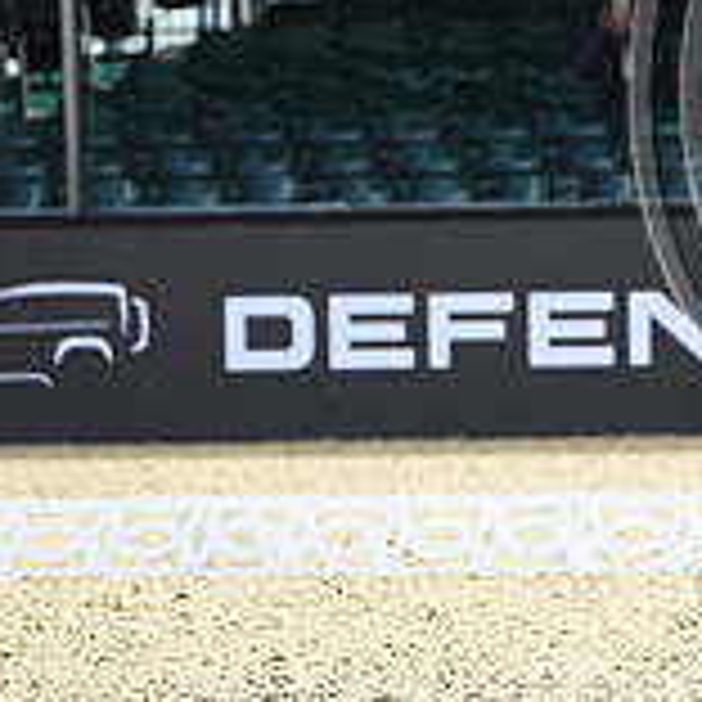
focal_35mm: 630
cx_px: 1044
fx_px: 14455
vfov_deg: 2.8
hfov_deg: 2.8
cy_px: 32
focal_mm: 200
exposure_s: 1/1250
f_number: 4.5
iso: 400
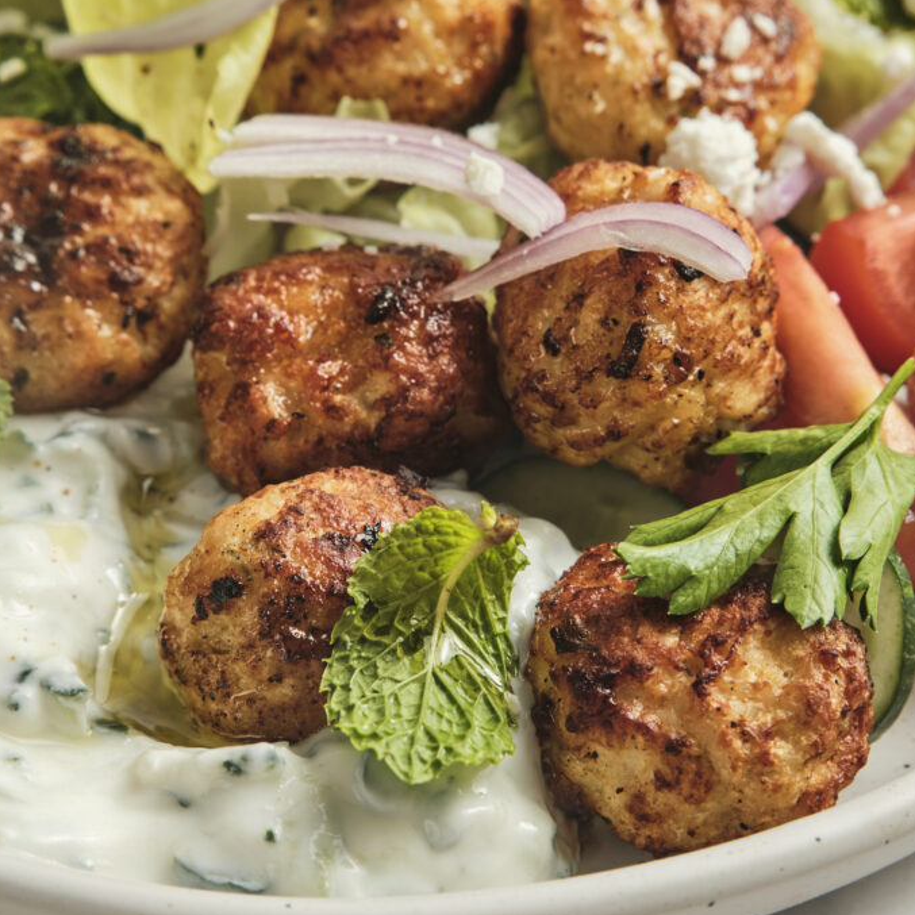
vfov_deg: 12.9
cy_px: 424
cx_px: 456
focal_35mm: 135
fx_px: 4037
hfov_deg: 12.9
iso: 160
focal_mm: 70
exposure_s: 1/250
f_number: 8
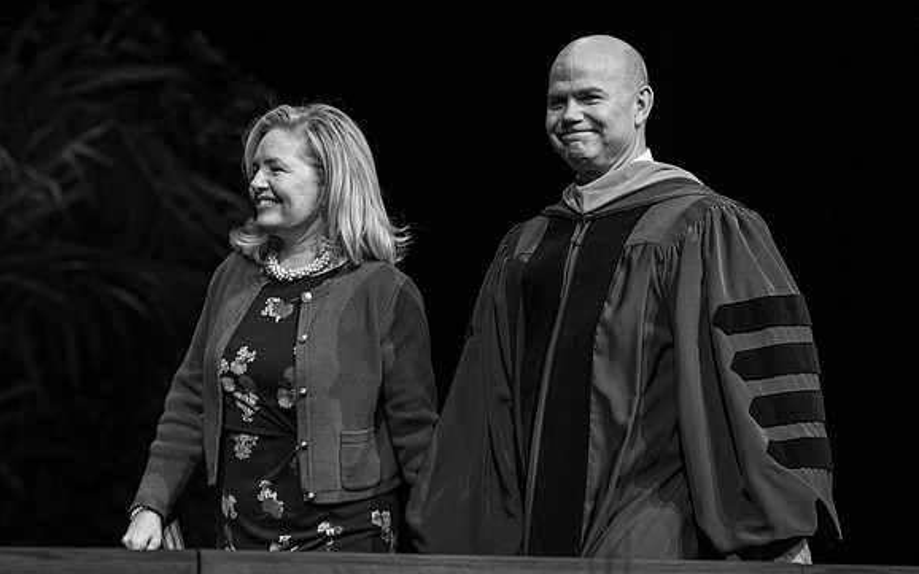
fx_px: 8614
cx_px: 290
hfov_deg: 6.1
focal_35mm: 344
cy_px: 263
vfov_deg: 3.8
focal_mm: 165
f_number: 2.8
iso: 2000
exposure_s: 1/250
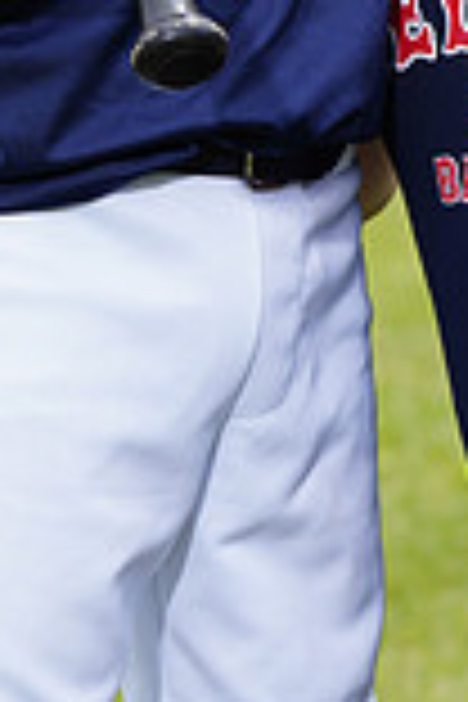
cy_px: -171
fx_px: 9691
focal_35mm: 497
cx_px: 542
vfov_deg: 4.1
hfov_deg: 2.8
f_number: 6.3
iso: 100
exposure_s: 1/250
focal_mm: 134
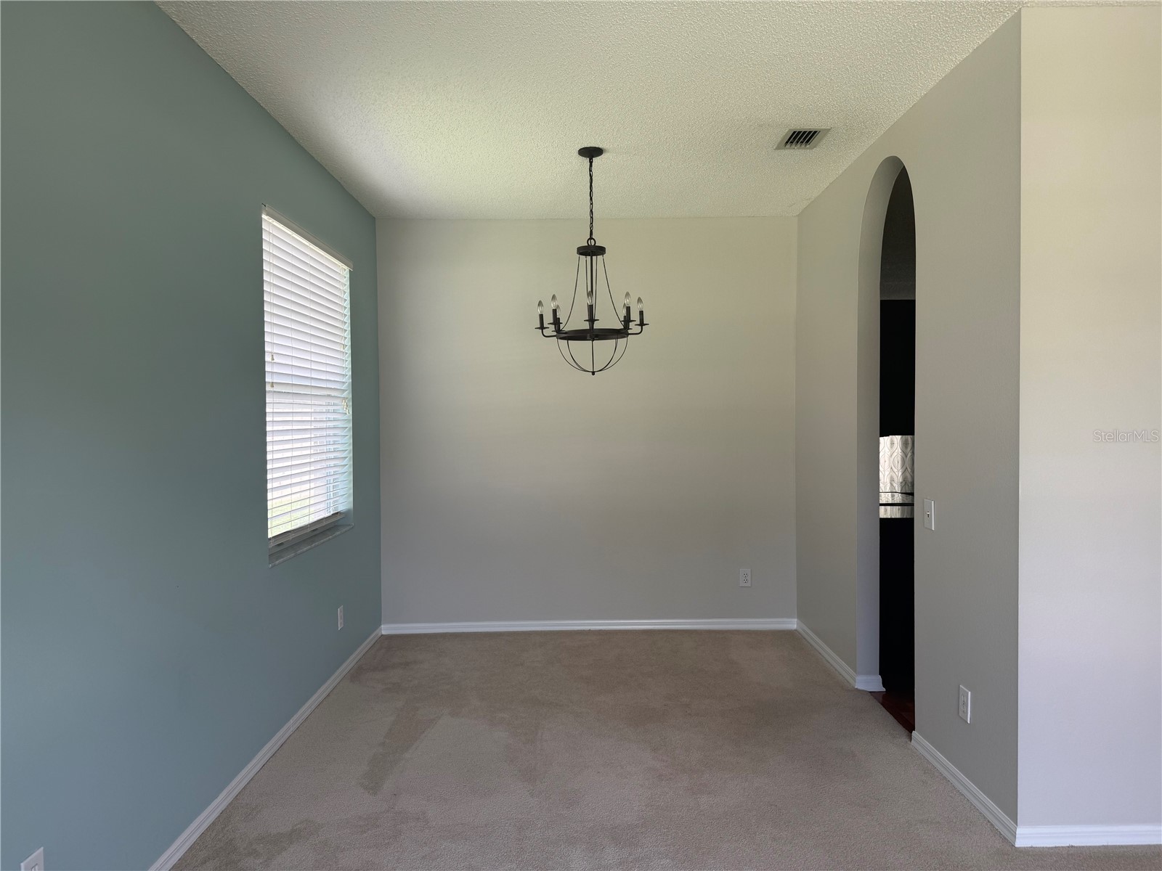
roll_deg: +0.3
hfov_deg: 71.6
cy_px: 436
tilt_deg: -1.5
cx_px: 581
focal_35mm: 24
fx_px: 806
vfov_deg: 56.8
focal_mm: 6.76
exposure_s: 1/172
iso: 64
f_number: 1.78
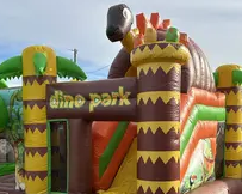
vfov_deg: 29.8
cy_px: 141
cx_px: 99
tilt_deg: -1.7
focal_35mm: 50
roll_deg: +2.3
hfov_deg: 37.3
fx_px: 358
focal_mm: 5.7
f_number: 1.5
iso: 50
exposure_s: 1/2762
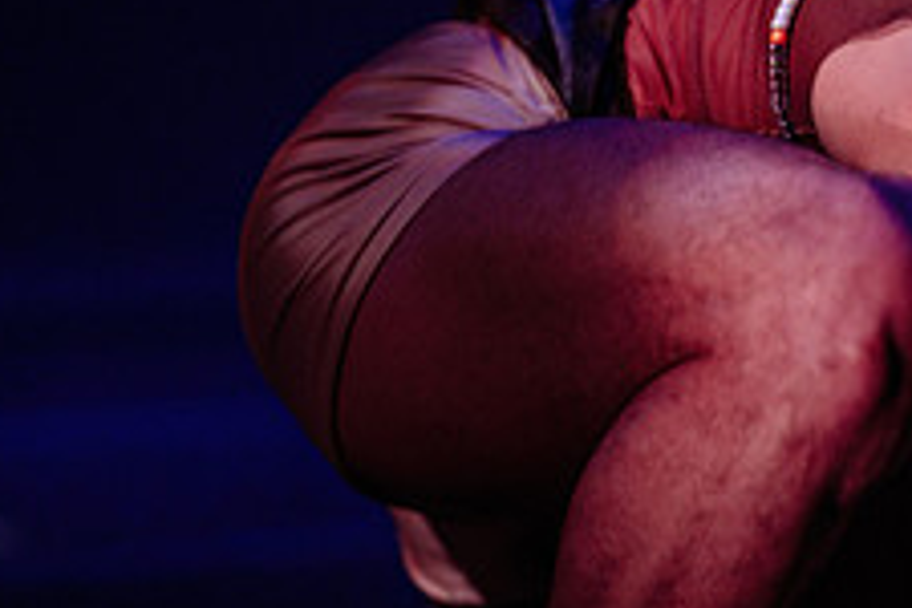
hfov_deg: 13.5
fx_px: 3774
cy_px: 217
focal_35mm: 149
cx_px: 1037
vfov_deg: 9.2
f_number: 1.2
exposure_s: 1/200
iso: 1000
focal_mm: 50
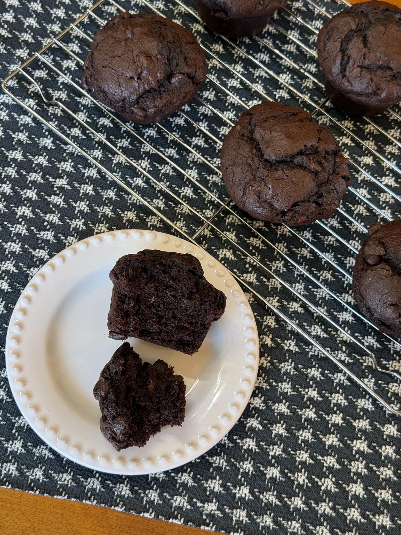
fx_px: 741
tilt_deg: -67.3
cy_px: 268
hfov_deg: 30.3
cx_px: 200
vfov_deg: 39.7
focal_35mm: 48
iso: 80
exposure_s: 1/60
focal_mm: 6.76
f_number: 1.78
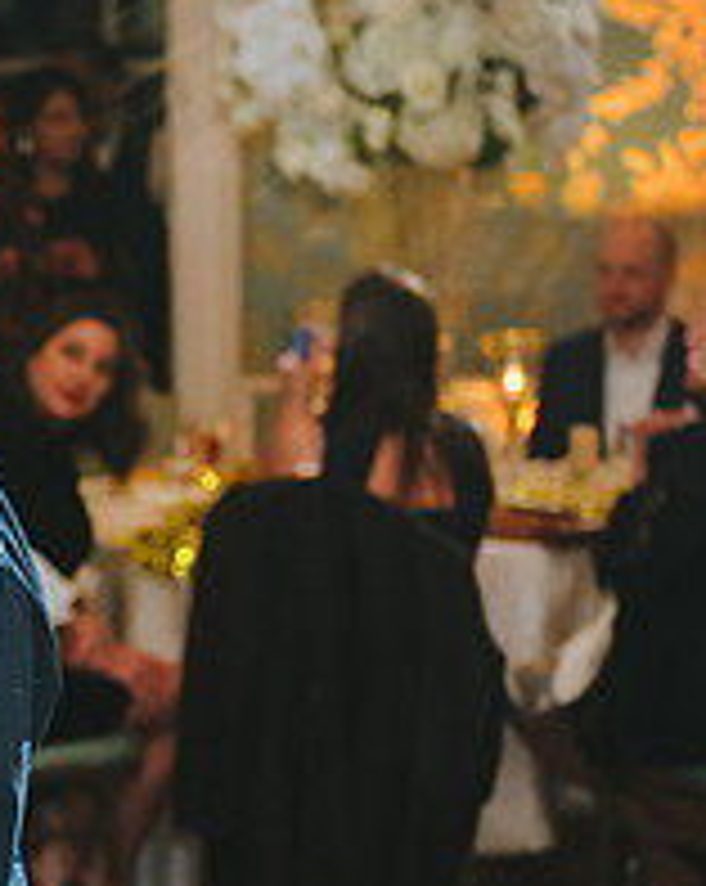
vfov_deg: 10.6
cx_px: -212
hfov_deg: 8.3
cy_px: 583
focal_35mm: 183
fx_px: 4791
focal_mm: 60
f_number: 3.5
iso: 1250
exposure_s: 1/160
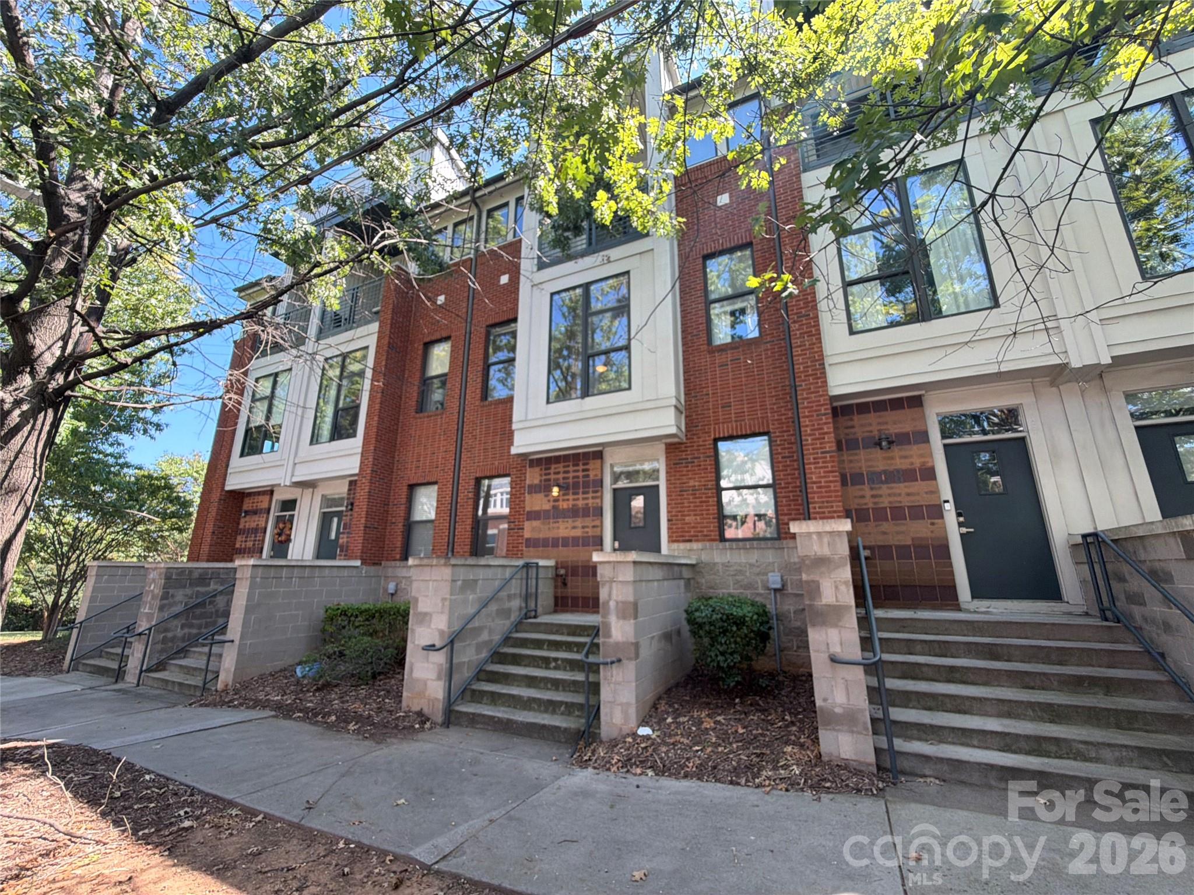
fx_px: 483
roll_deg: -0.5
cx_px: 597
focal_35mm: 14
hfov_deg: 102.1
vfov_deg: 85.7
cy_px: 448
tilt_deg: +14.8
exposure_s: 1/121
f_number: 2.2
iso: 80
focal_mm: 2.22
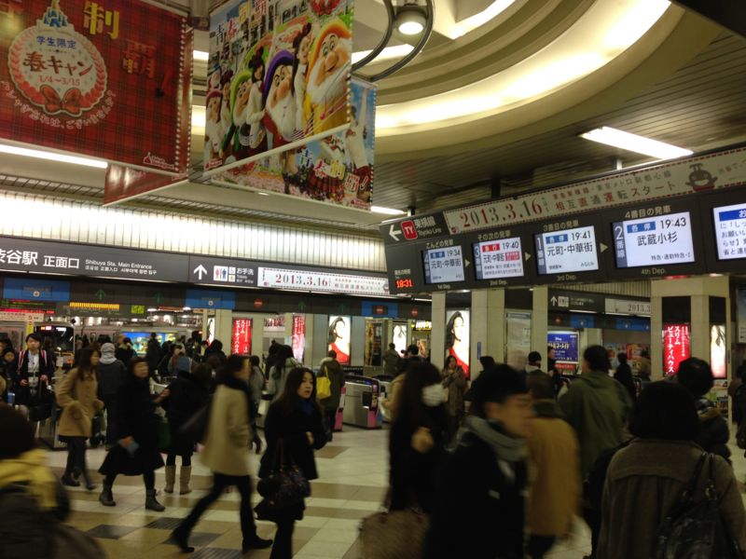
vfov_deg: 42.9
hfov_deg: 55.4
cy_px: 280
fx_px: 711
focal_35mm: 33
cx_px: 373
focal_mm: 4.13
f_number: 2.4
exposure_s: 1/20
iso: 64
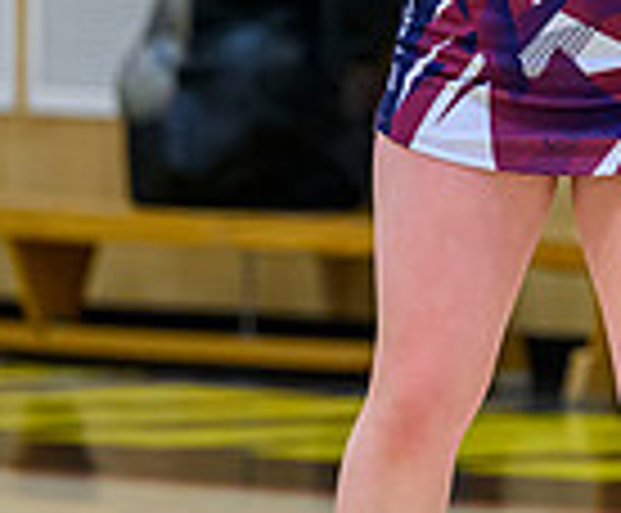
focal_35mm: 960
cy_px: -60
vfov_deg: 1.6
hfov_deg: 2.0
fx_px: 17871
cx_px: 805
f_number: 3.2
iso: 3200
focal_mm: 200
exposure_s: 1/800
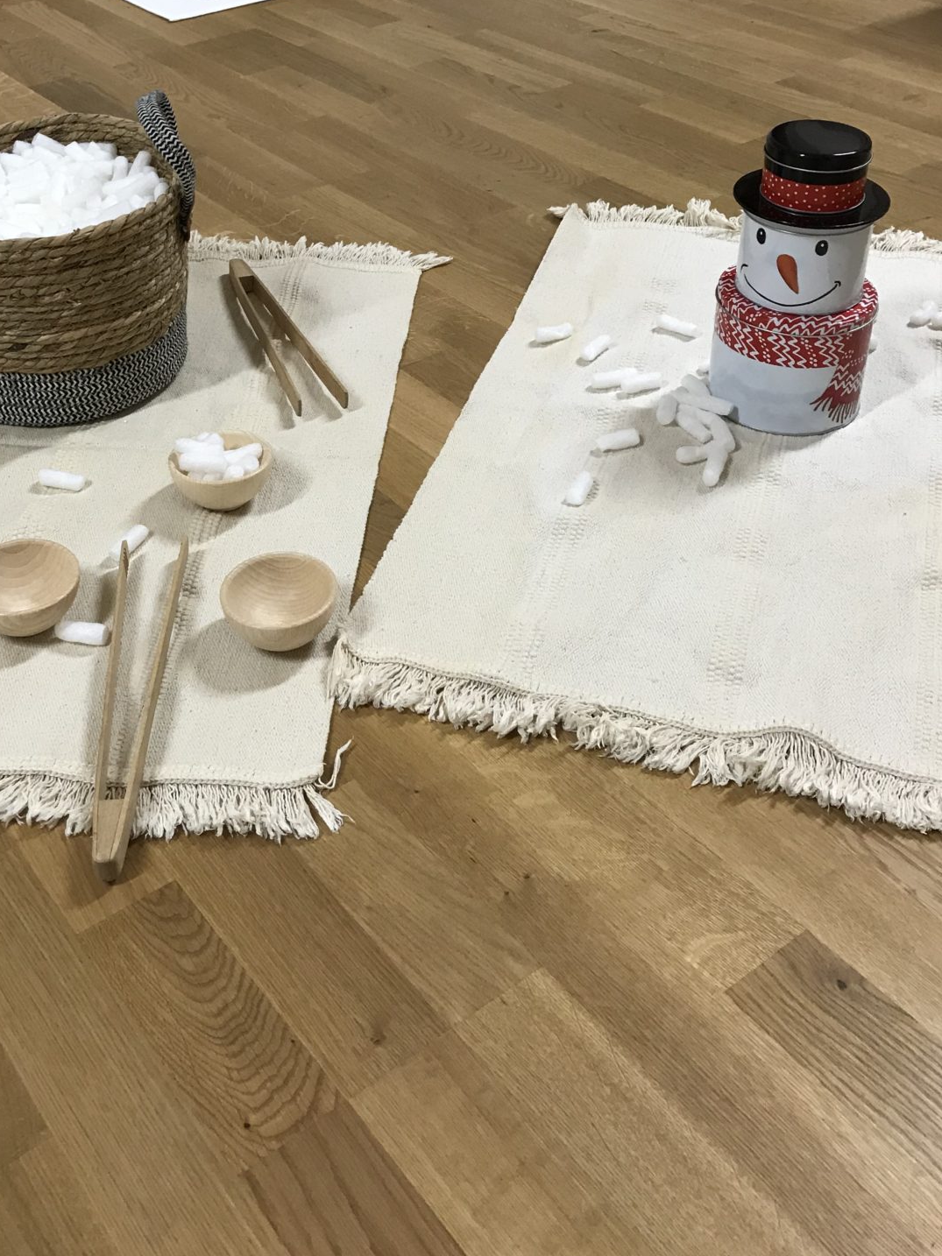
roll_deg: +3.0
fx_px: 1452
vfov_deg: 45.7
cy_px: 373
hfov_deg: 35.7
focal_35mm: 40
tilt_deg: -29.4
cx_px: 327
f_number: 1.8
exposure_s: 1/33
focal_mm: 3.99
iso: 32
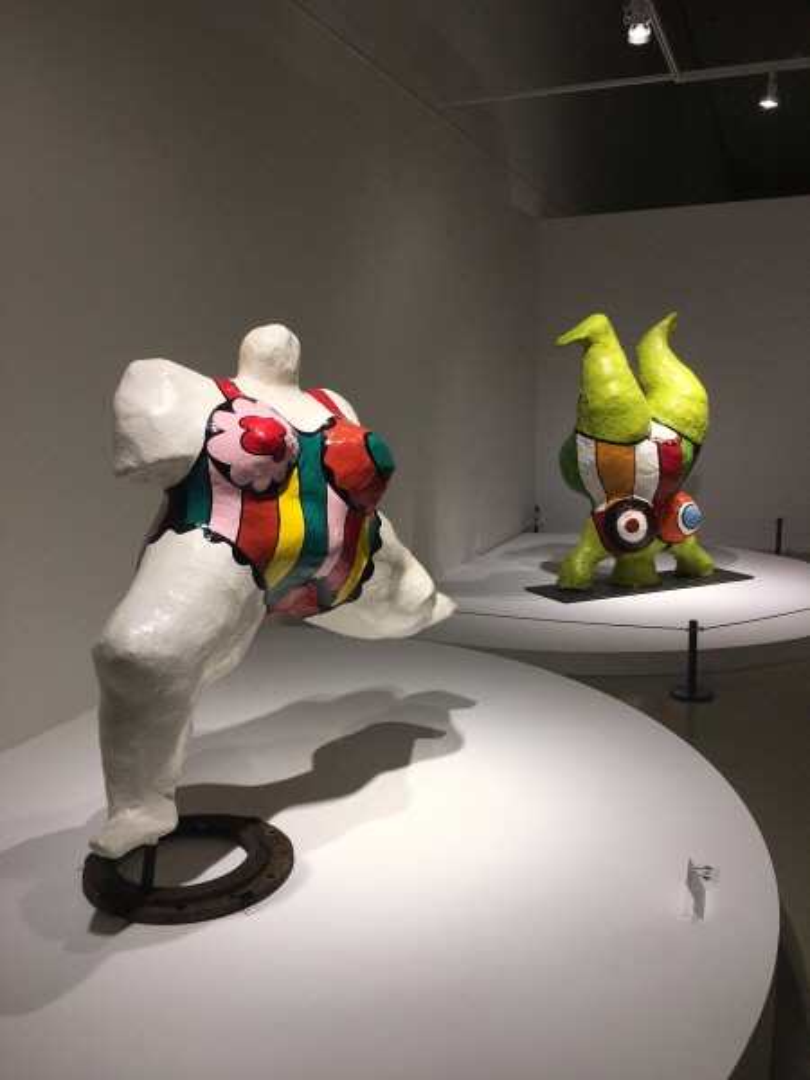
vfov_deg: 61.7
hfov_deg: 48.2
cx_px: 405
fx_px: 905
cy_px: 540
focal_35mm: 29
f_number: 2.2
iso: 25
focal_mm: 4.15
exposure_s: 1/60
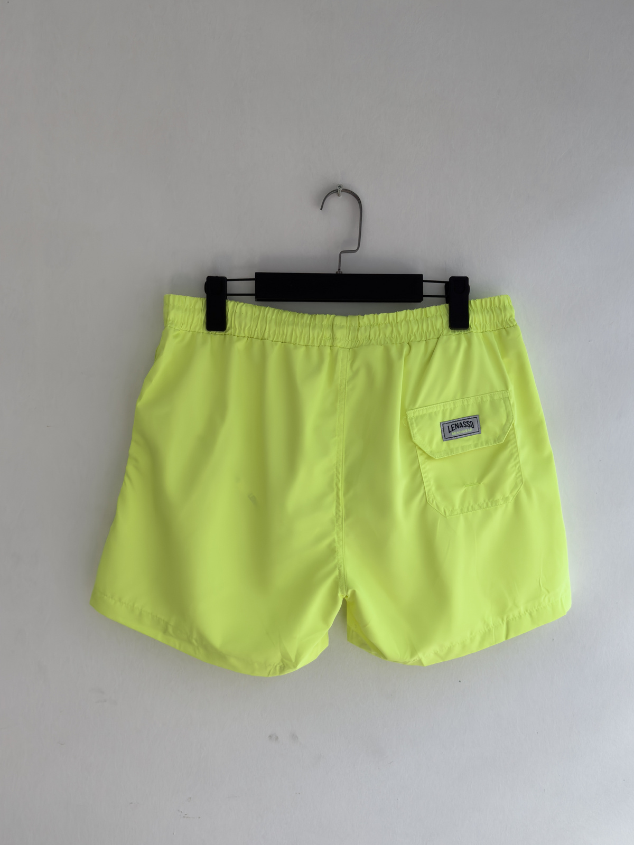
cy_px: 422
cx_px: 317
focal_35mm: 35
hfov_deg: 40.7
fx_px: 855
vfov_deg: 52.6
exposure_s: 1/730
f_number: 1.8
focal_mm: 6.76
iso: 100
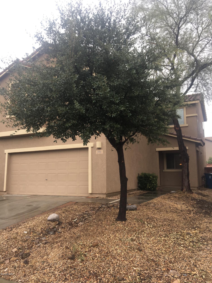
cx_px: 106
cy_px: 142
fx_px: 237
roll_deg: +1.0
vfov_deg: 61.7
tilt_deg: +10.8
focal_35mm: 29
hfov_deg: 48.2
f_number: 2.2
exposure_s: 1/197
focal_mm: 4.15
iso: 25
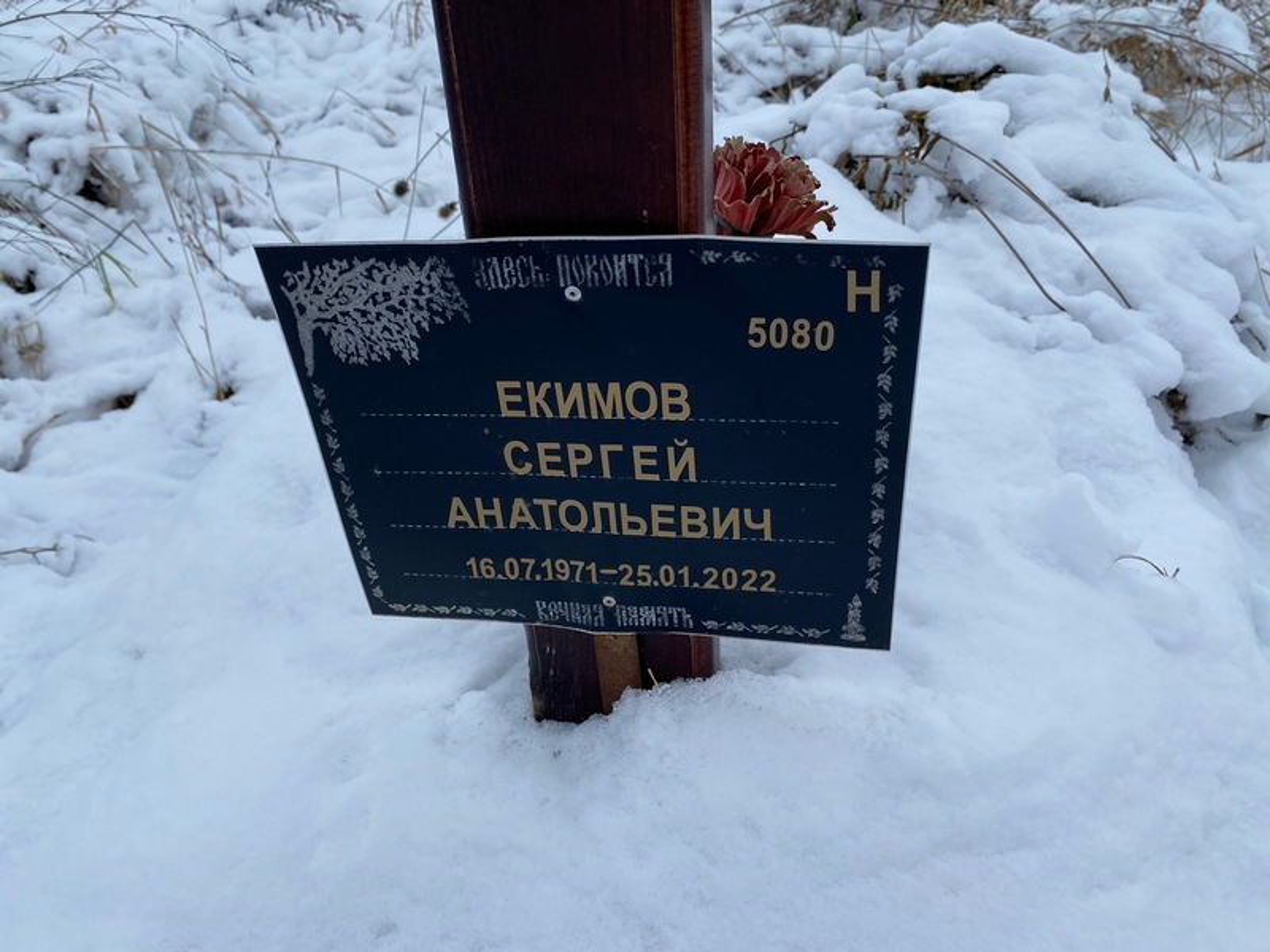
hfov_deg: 67.3
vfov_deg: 53.1
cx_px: 635
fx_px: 954
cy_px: 476
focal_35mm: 26
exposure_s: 1/626
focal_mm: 4.25
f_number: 1.8
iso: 32
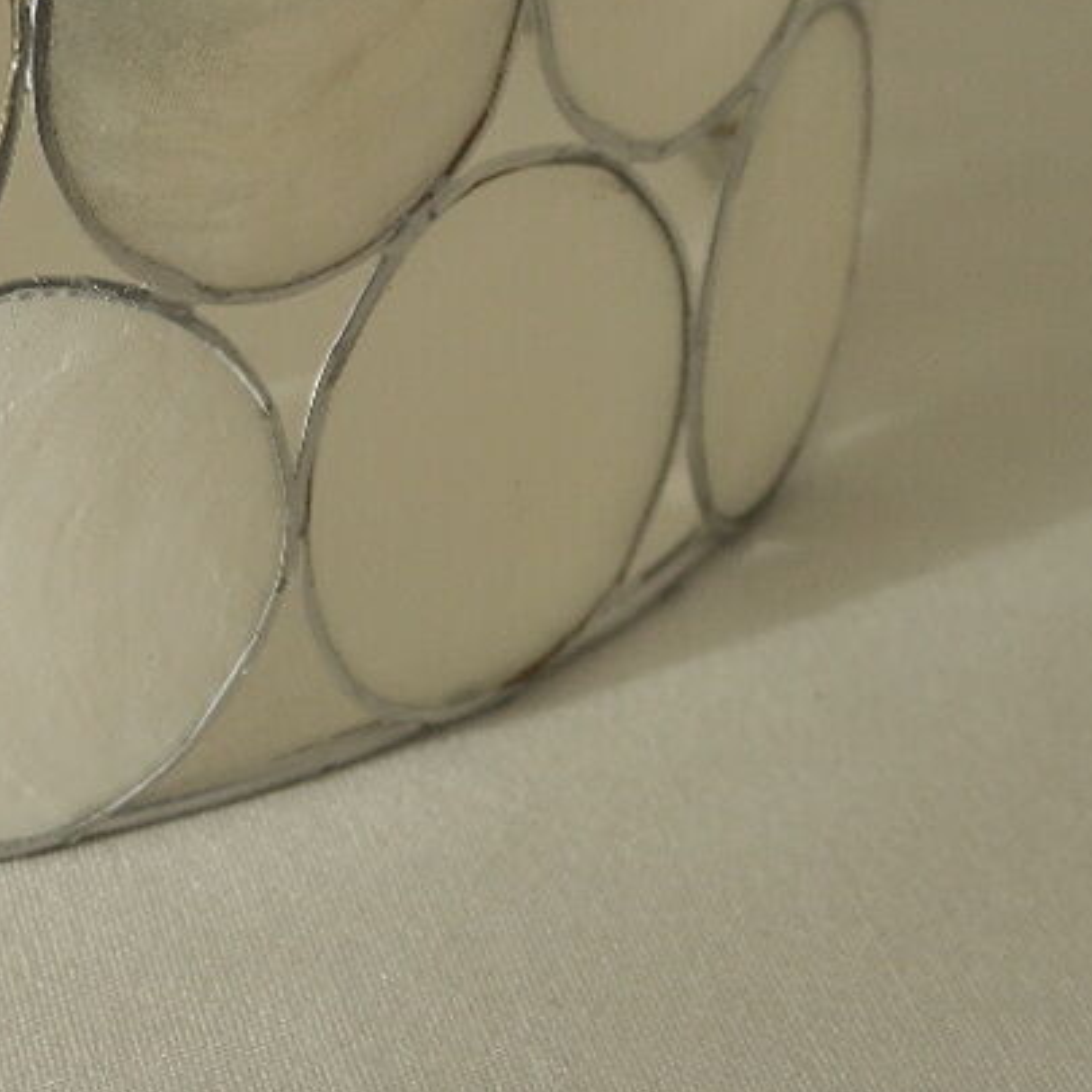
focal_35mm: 156
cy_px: -383
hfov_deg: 10.8
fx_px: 5568
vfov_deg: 10.9
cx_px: -593
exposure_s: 1/30
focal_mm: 28
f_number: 5.6
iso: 200
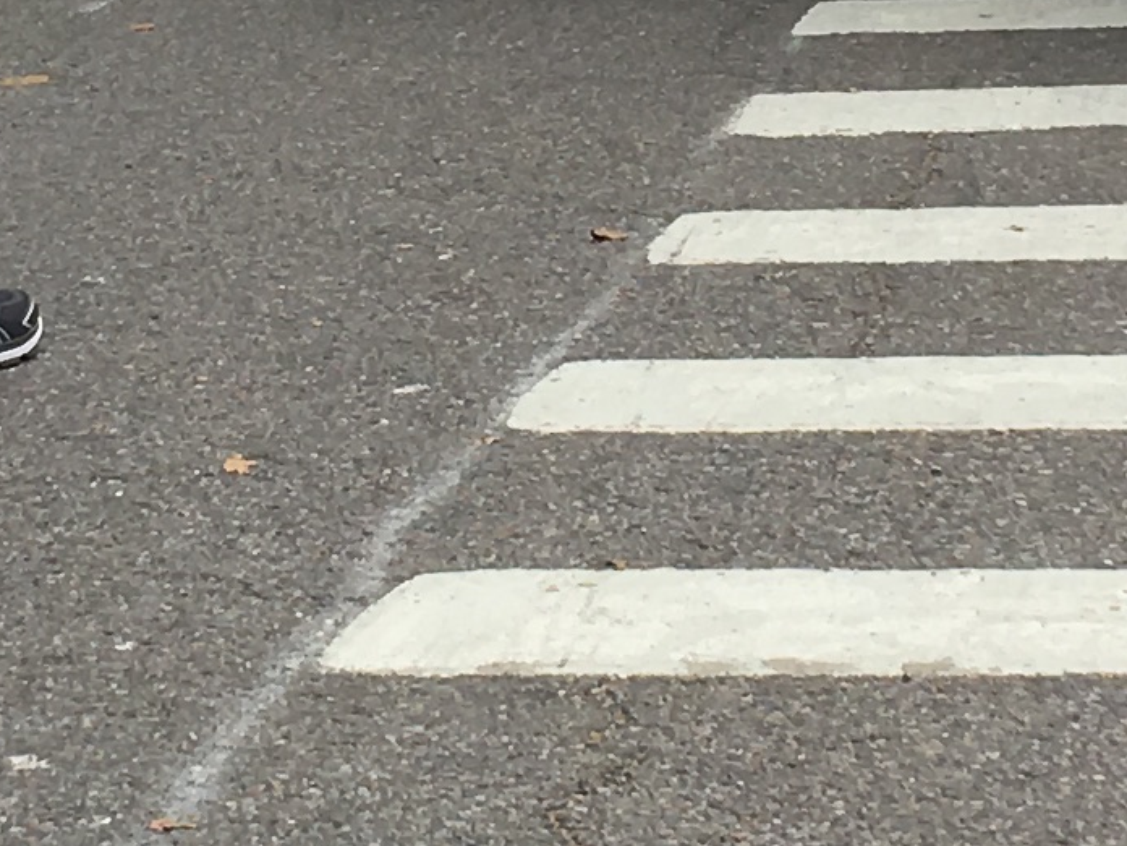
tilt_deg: -4.5
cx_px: 455
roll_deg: +2.1
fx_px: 5470
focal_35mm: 168
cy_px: -123
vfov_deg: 8.8
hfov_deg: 11.8
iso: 25
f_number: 2.2
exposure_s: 1/894
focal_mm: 4.15
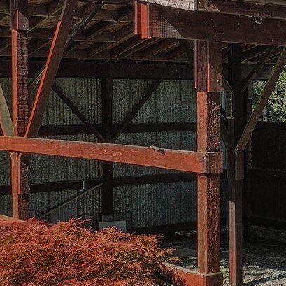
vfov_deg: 20.9
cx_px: 269
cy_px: 146
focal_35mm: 83
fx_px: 776
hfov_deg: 20.4
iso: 100
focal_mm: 12.29
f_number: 2.8
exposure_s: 1/1250
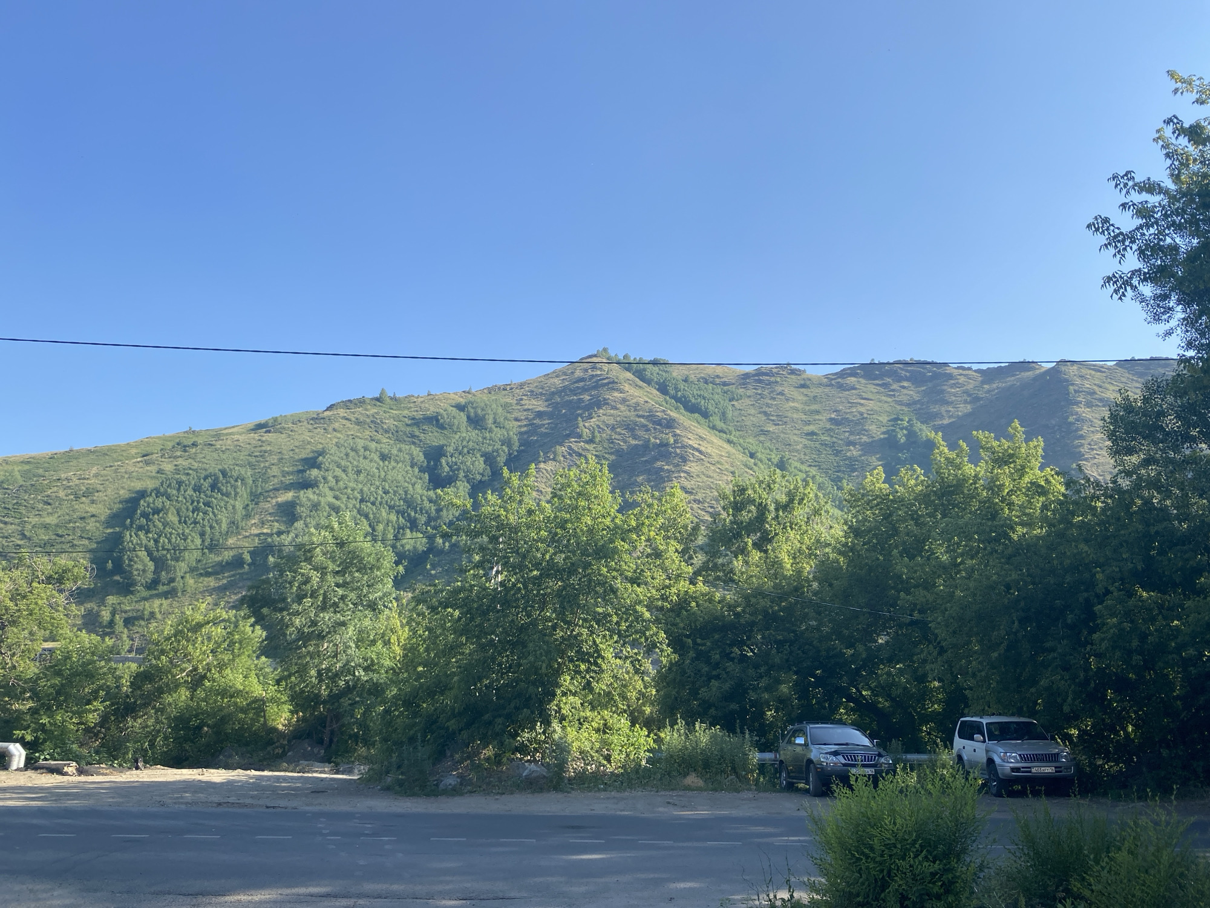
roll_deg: -1.0
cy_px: 454
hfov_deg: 67.3
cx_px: 605
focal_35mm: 26
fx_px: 909
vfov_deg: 53.1
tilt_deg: +14.4
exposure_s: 1/1629
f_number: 1.8
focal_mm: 4.25
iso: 32
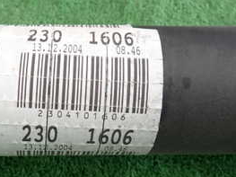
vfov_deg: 25.6
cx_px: 77
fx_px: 388
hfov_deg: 33.5
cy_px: 72
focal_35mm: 57
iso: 200
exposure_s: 1/50
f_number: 2
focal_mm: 4.5
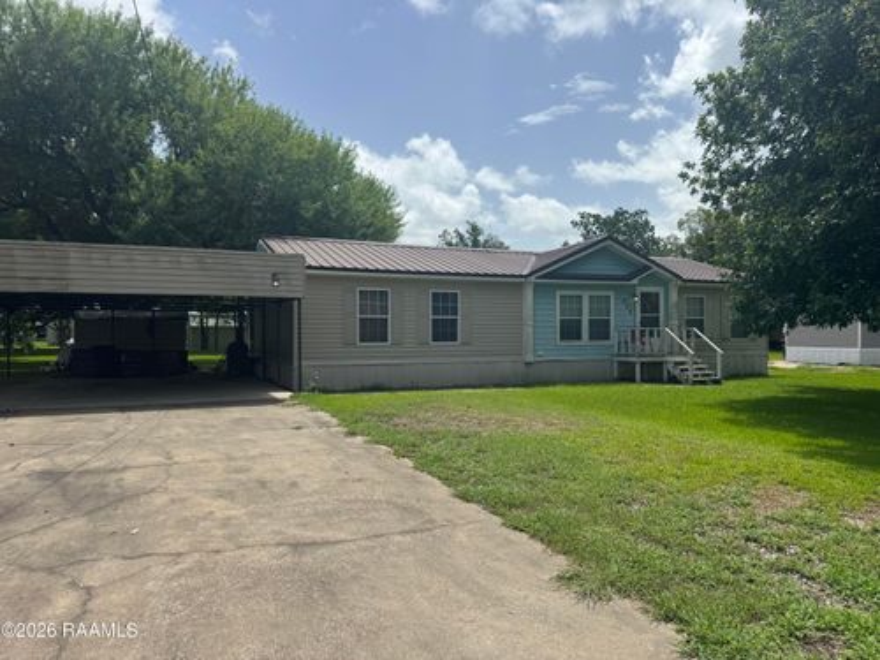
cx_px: 440
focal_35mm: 24
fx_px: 610
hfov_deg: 71.6
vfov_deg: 56.8
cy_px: 330
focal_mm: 6.76
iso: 80
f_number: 1.78
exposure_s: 1/5348
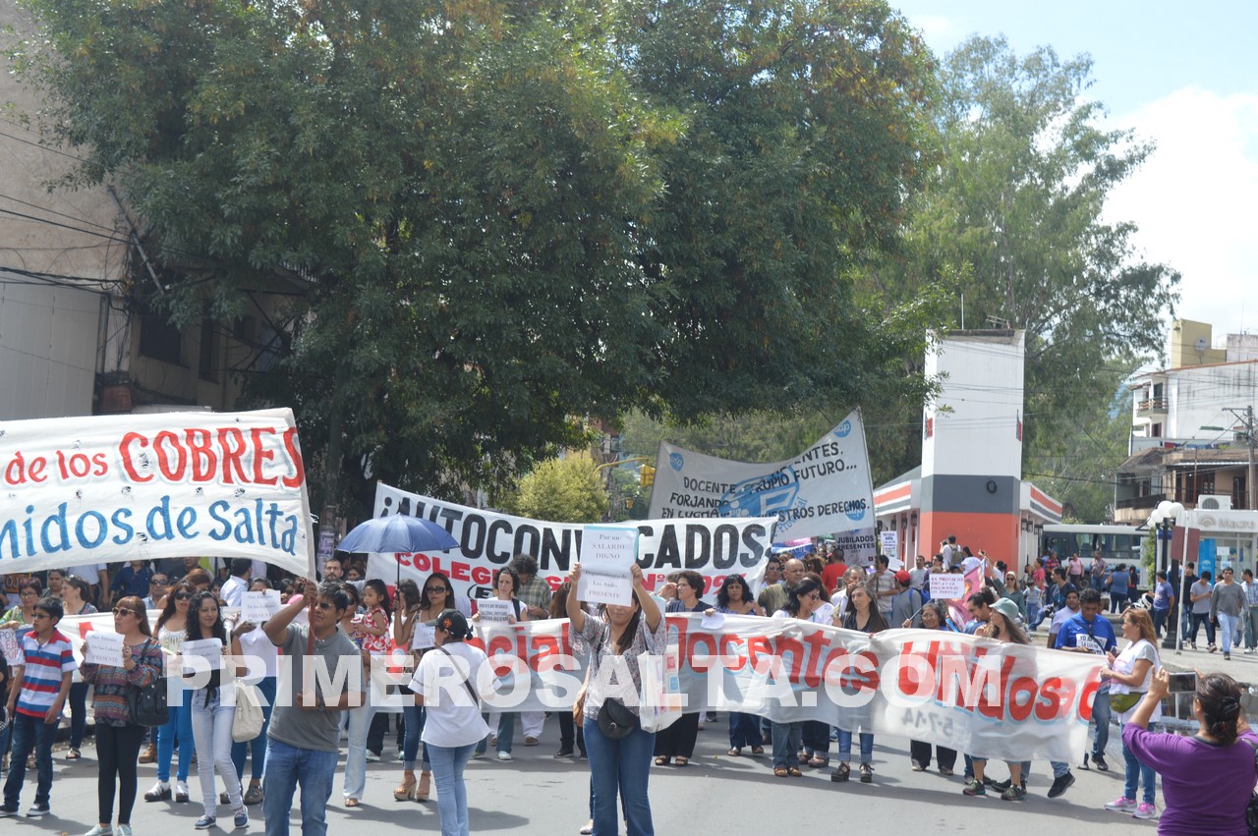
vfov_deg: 26.4
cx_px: 629
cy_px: 418
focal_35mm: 51
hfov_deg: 38.9
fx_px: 1781
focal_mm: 34
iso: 100
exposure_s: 1/200
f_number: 7.1
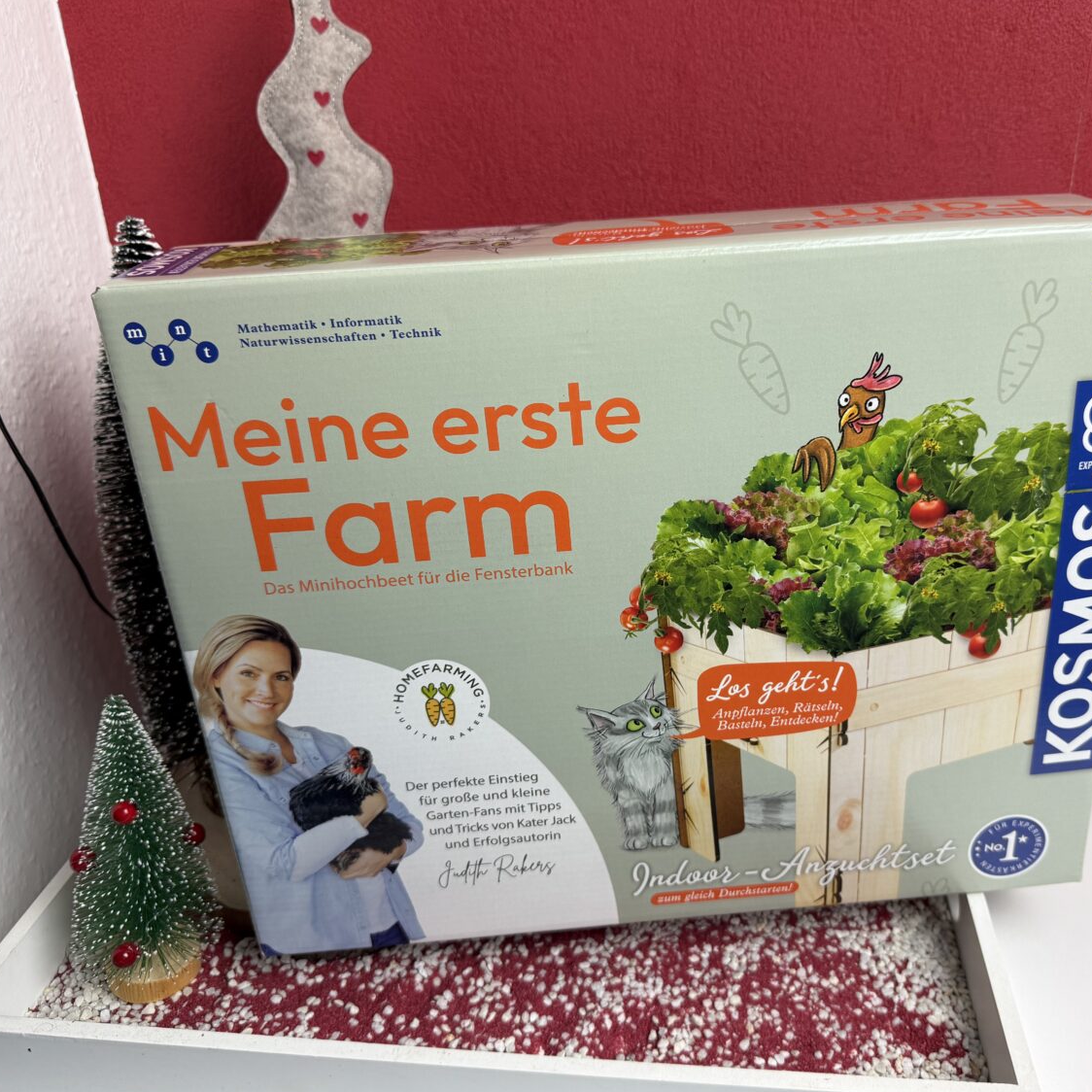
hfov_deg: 55.3
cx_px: 639
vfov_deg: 55.6
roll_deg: +0.8
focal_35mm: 29
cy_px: 541
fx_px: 1035
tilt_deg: -23.1
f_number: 1.78
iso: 80
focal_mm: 6.76
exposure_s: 1/100
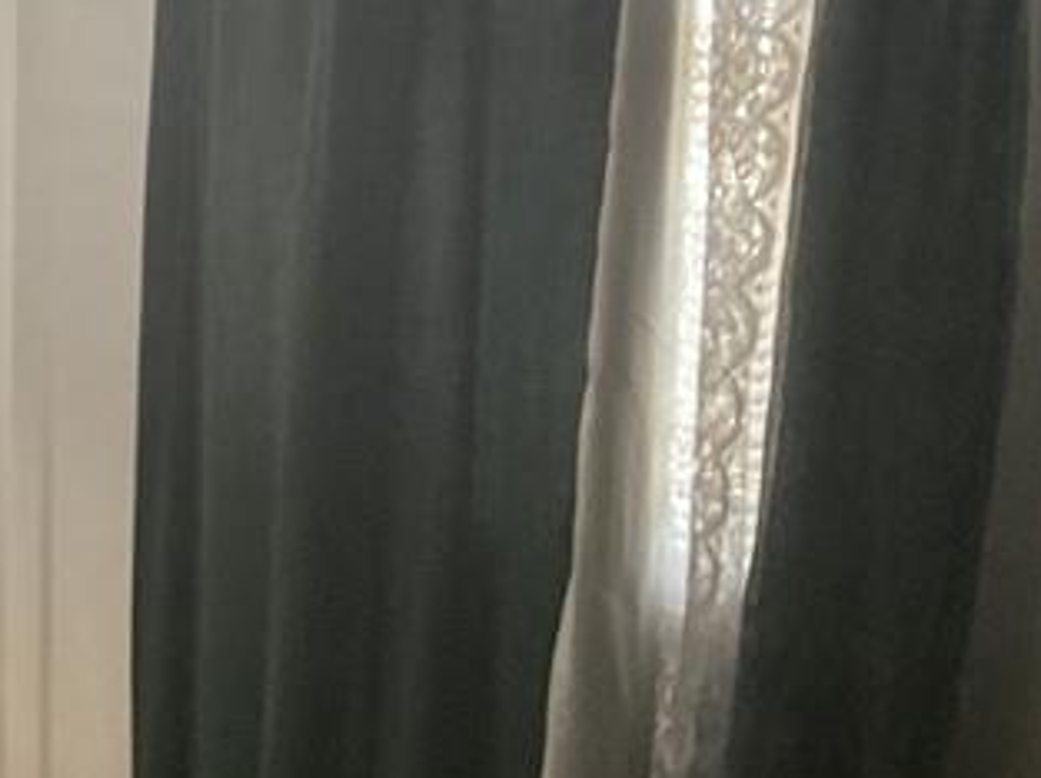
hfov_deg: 17.8
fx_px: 2854
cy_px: 552
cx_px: -649
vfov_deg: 15.5
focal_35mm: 95
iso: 320
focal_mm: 3
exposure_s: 1/30
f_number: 1.8
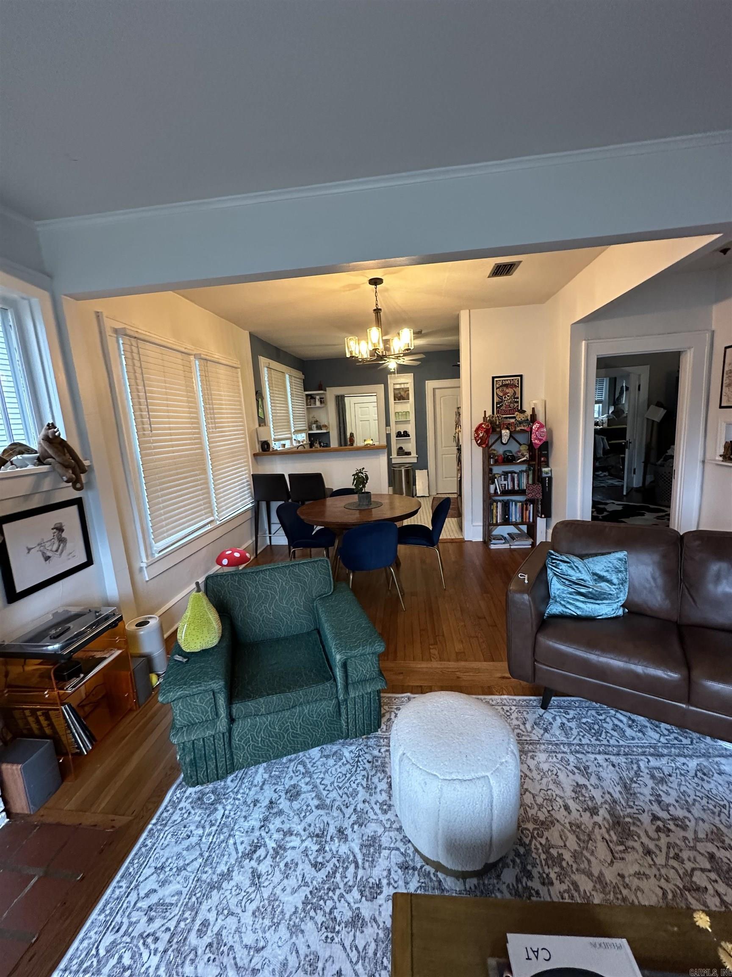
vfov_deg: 102.1
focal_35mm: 14
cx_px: 366
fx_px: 395
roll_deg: -0.8
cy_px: 488
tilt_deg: -5.5
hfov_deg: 85.7
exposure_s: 1/60
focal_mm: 2.22
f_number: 2.2
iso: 250
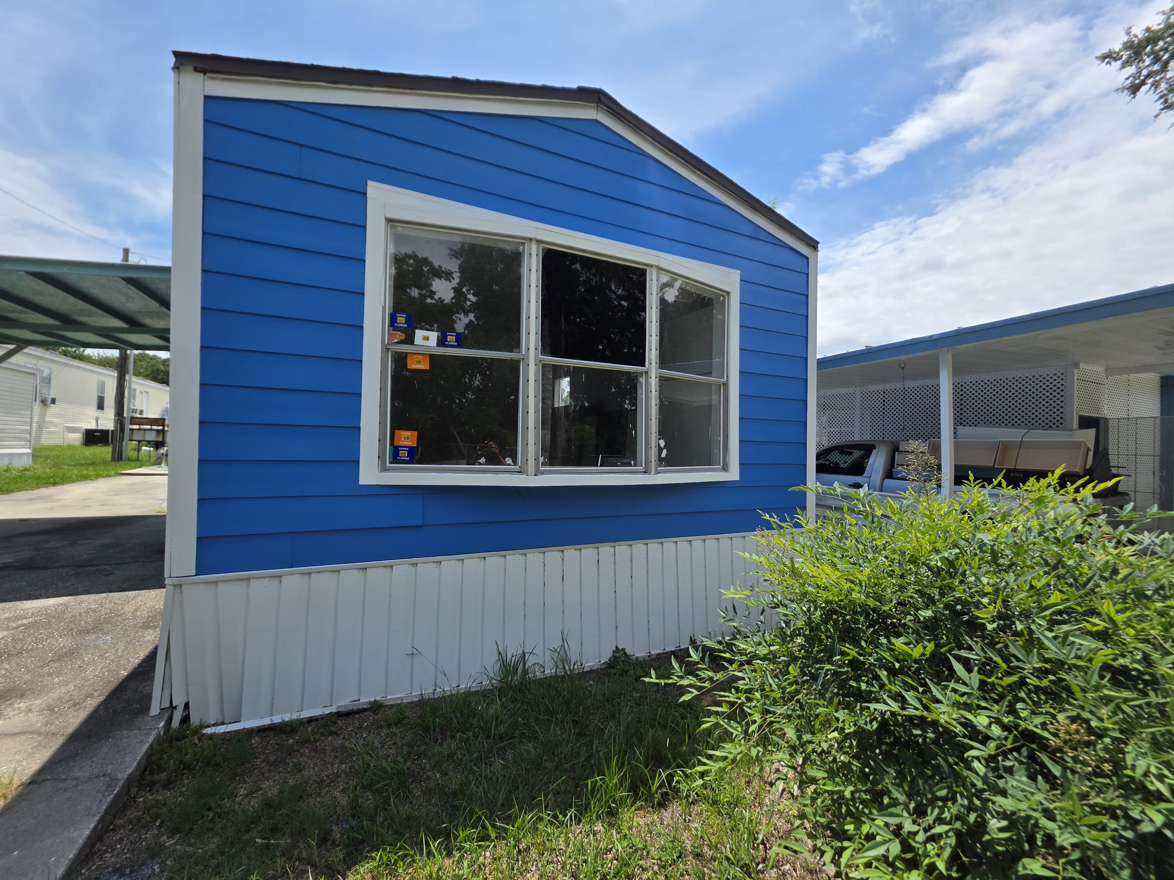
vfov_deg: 89.9
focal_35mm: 13
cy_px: 440
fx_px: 441
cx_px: 587
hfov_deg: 106.2
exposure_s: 1/2874
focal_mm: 2.2
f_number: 1.9
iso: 40
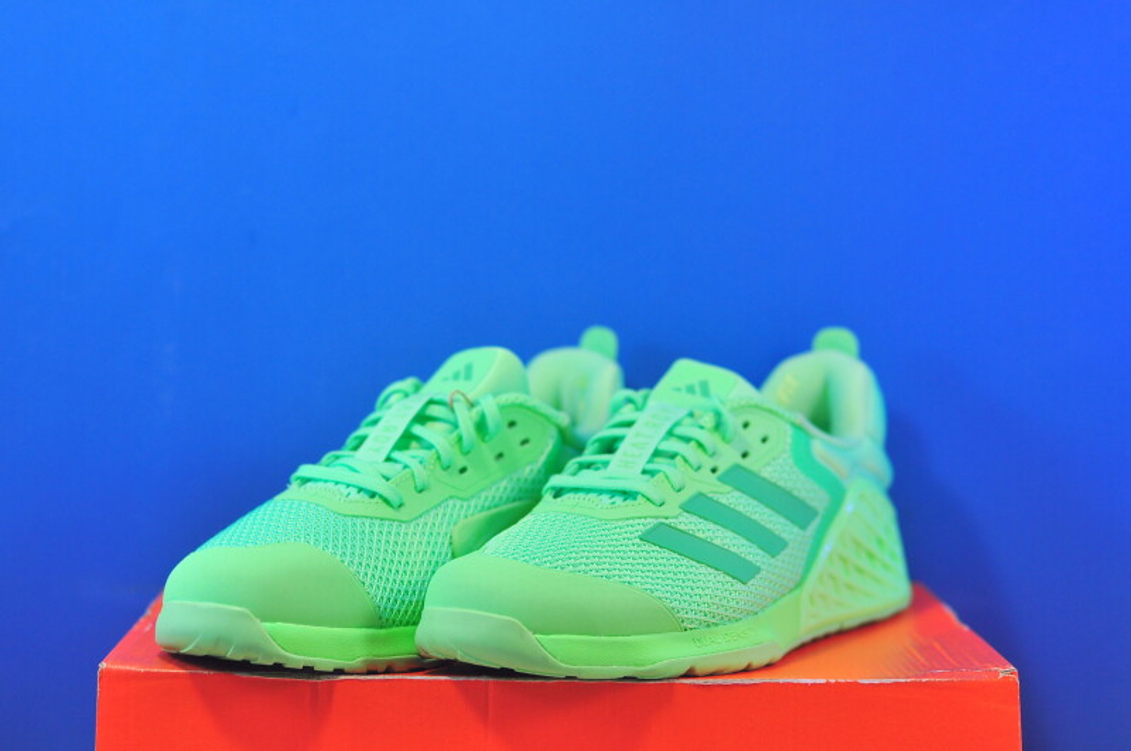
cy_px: 376
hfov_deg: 27.0
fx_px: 2353
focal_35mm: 75
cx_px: 566
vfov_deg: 18.1
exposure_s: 1/320
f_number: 2.5
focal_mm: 50
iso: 250
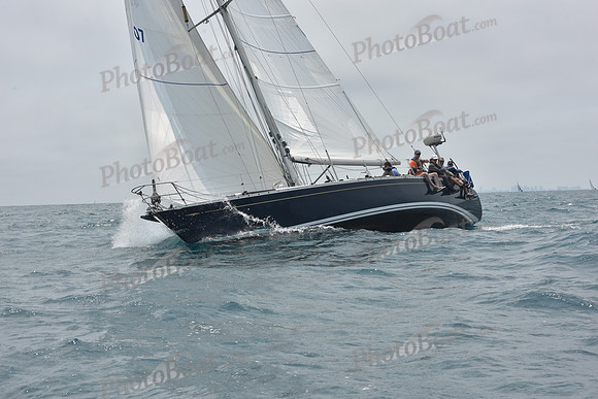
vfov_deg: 19.5
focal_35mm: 70
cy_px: 200
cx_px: 299
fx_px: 1163
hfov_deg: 28.8
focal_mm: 70
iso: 250
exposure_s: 1/800
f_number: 11
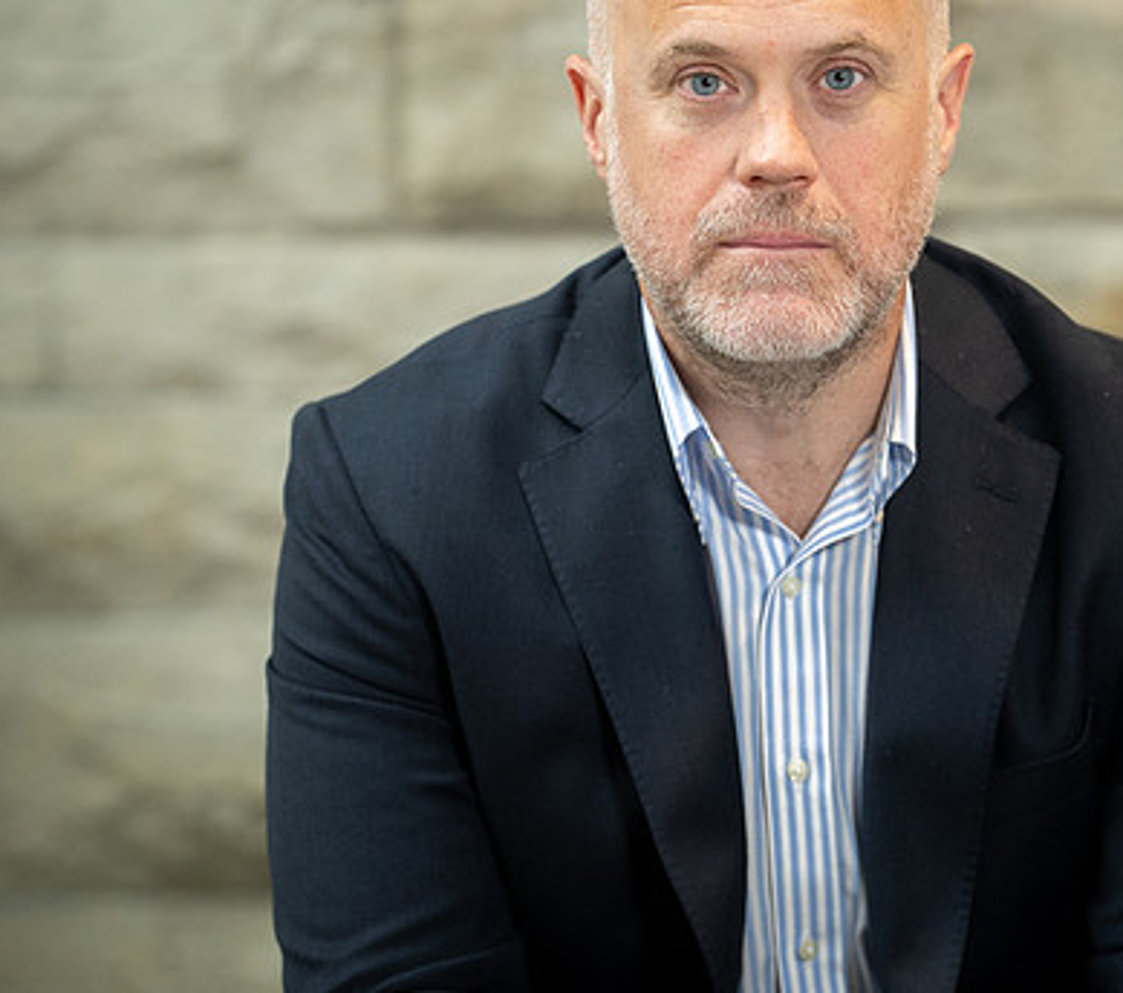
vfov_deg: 7.0
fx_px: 8142
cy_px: 347
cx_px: 664
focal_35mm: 235
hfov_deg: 7.9
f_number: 3.2
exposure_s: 1/160
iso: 1000
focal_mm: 145
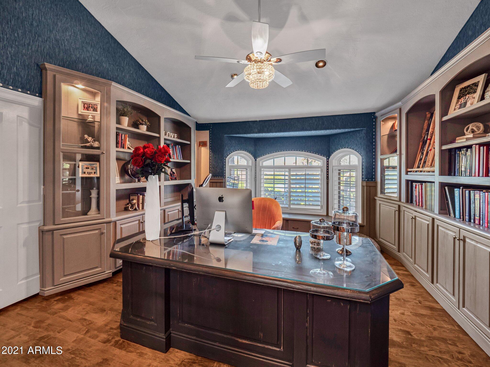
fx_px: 198
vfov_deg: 85.7
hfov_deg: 102.1
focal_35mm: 14
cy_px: 184
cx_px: 245
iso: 400
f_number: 4
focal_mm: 7
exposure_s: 1/15
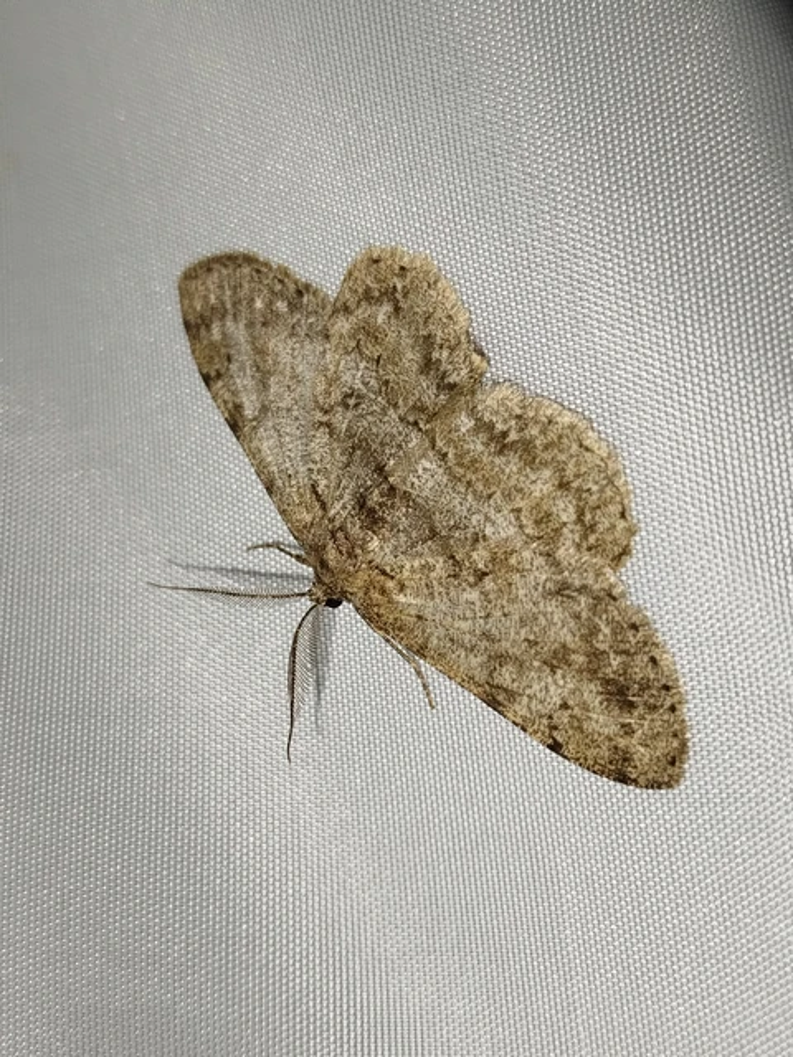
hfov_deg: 27.5
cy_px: 528
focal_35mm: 53
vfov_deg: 36.2
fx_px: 1619
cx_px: 396
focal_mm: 5.31
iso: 80
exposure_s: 1/50
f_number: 1.7
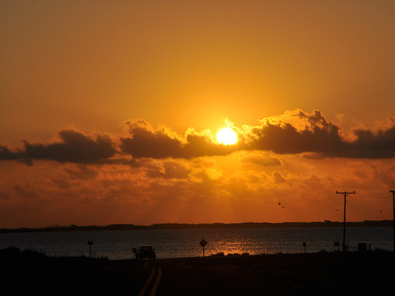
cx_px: 222
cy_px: 147
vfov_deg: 8.6
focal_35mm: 173
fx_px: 1969
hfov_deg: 11.5
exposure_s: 1/800
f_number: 14
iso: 200
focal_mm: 105
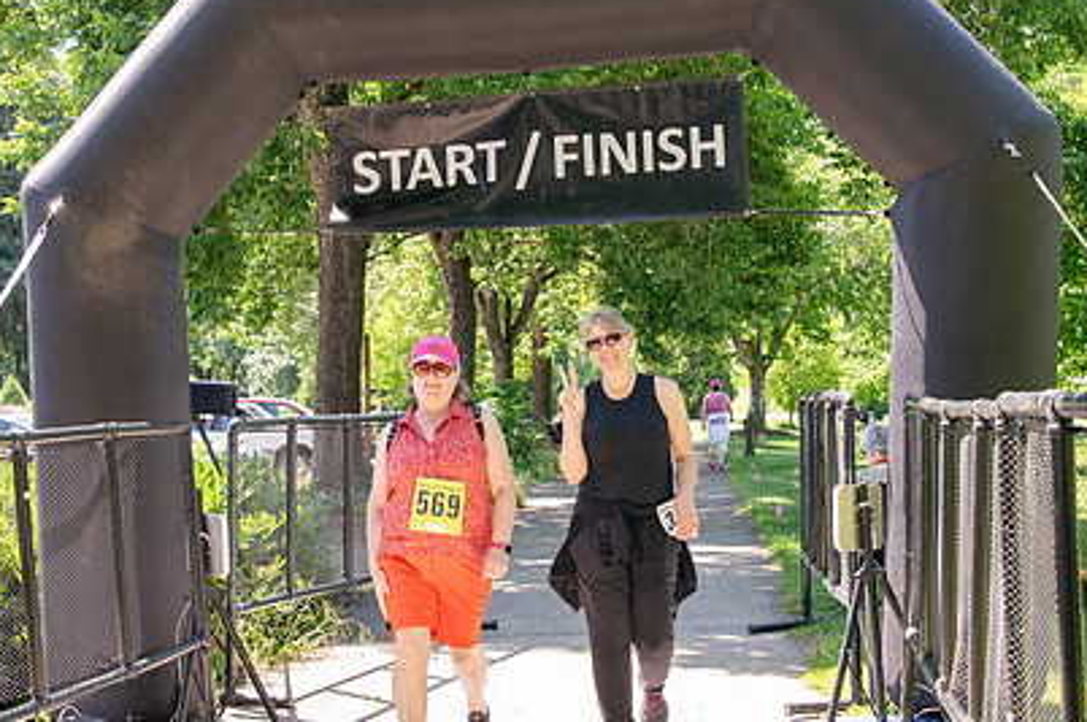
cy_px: 357
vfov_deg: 25.9
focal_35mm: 52
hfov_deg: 38.2
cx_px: 584
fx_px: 1568
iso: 500
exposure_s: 1/400
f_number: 4
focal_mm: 24
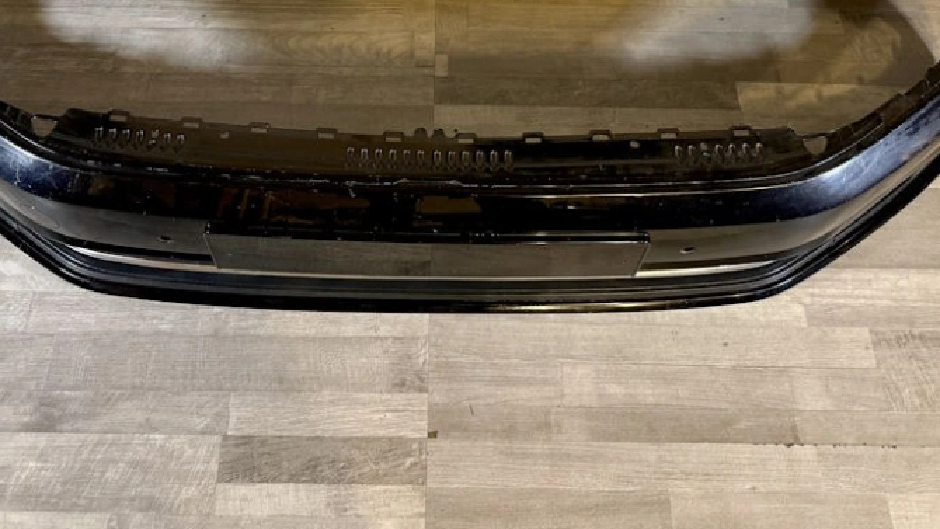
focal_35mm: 39
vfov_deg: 28.7
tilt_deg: -47.9
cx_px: 436
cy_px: 13
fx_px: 972
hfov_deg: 51.6
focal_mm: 6.76
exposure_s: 1/50
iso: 250
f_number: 1.78
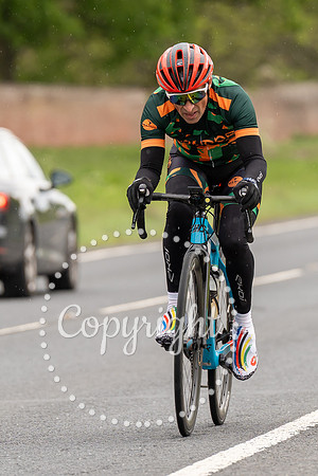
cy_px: 90
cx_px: 191
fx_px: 6447
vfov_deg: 4.2
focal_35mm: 487
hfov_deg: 2.8
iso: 250
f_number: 3.5
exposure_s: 1/1000
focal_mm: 200
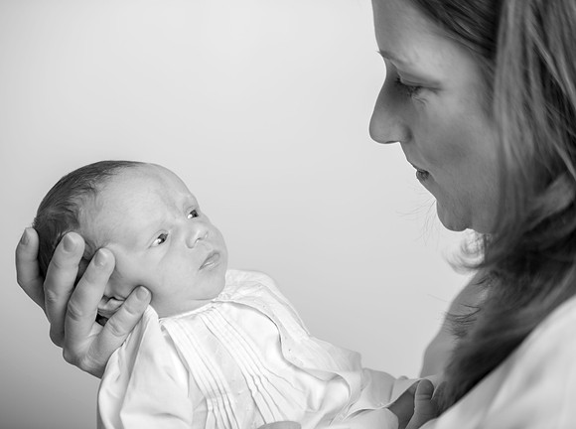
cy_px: 215
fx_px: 2154
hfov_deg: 15.2
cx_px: 282
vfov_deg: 11.4
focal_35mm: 130
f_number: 2.8
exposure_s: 1/160
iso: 80
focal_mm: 120
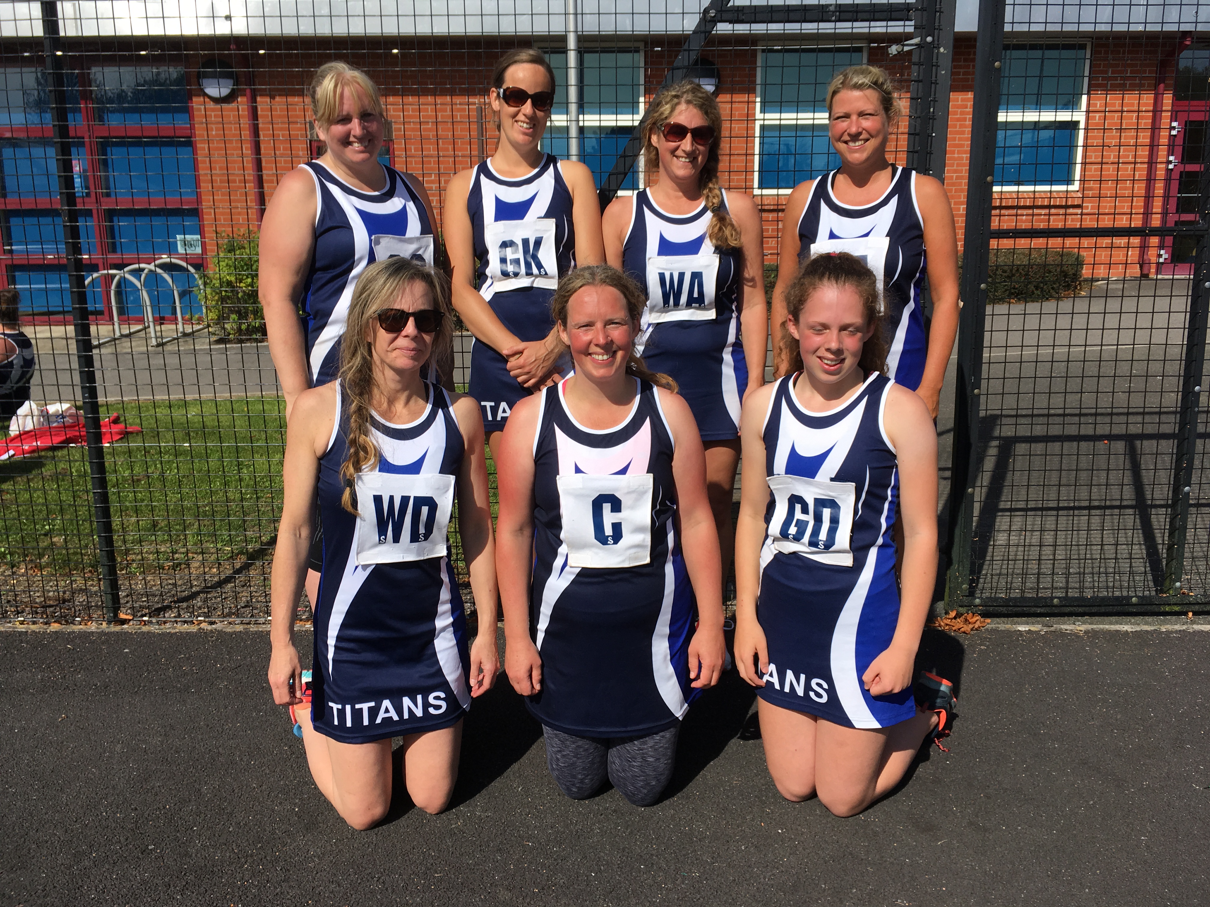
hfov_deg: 61.7
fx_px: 1014
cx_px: 605
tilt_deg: -13.4
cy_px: 454
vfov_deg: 48.2
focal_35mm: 29
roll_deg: +1.3
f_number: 2.2
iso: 25
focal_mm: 4.15
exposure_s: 1/2404
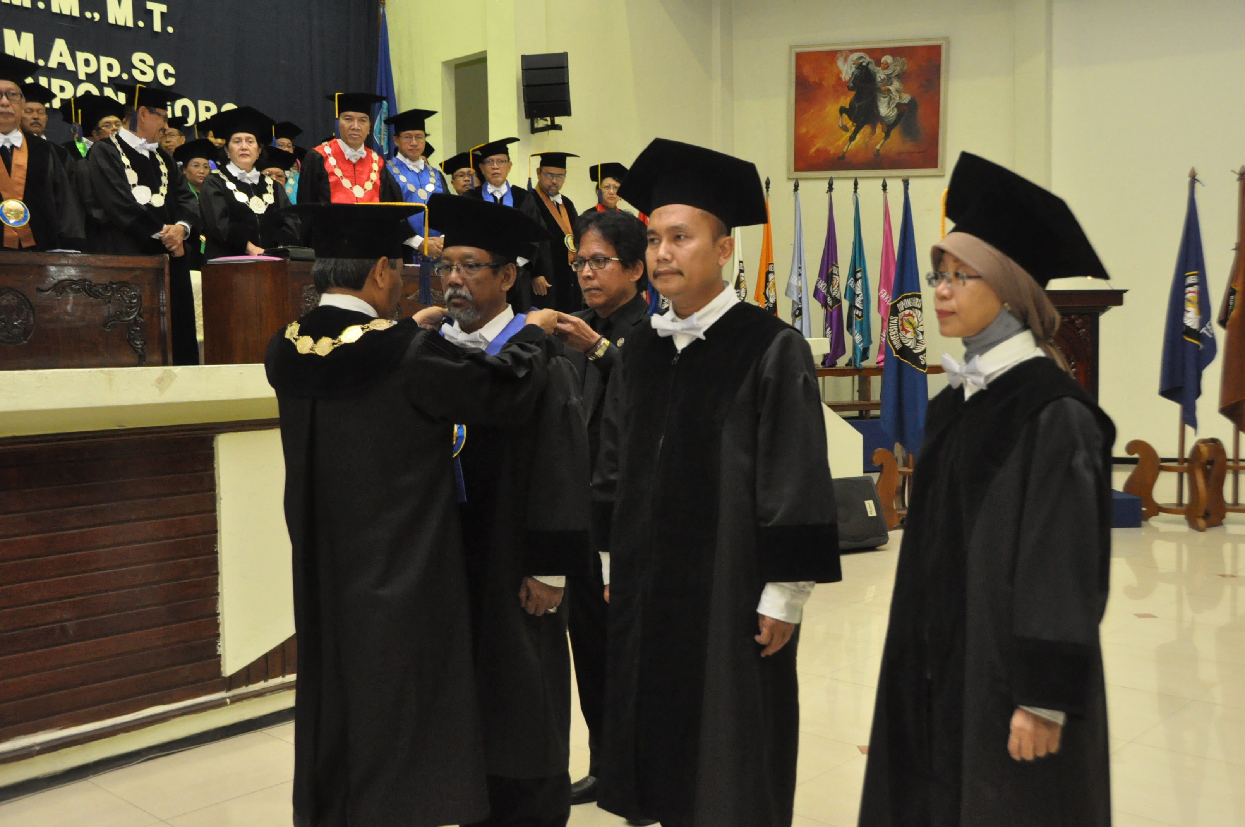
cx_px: 622
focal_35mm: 36
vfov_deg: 36.8
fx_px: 1243
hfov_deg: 53.2
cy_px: 414
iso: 2500
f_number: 5
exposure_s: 1/30
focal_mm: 24
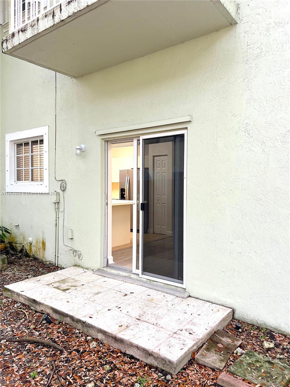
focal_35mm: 26
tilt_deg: -1.4
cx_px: 145
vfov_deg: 67.3
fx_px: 290
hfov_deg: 53.1
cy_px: 194
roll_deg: +0.5
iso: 100
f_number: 1.5
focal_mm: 5.7
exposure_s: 1/121
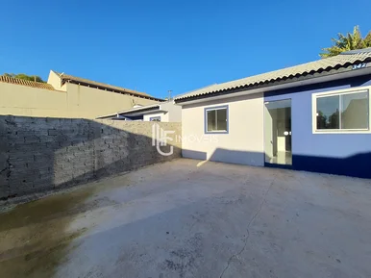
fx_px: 139
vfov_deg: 89.9
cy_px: 139
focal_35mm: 13
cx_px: 186
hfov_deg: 106.2
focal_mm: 1.74
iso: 50
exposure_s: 1/1064
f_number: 2.2
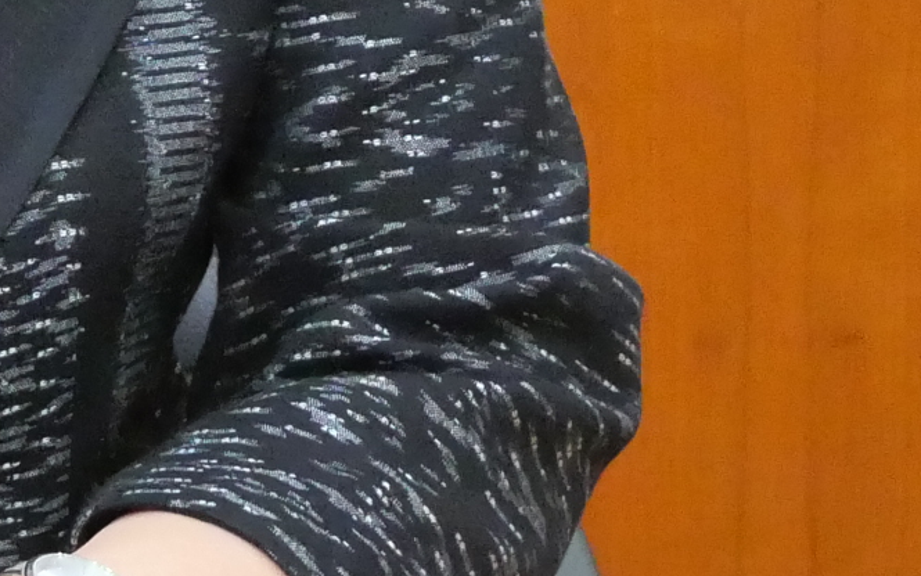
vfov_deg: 5.1
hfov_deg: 8.1
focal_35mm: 256
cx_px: -384
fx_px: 6427
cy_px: -446
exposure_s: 1/30
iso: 3200
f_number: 5
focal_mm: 22
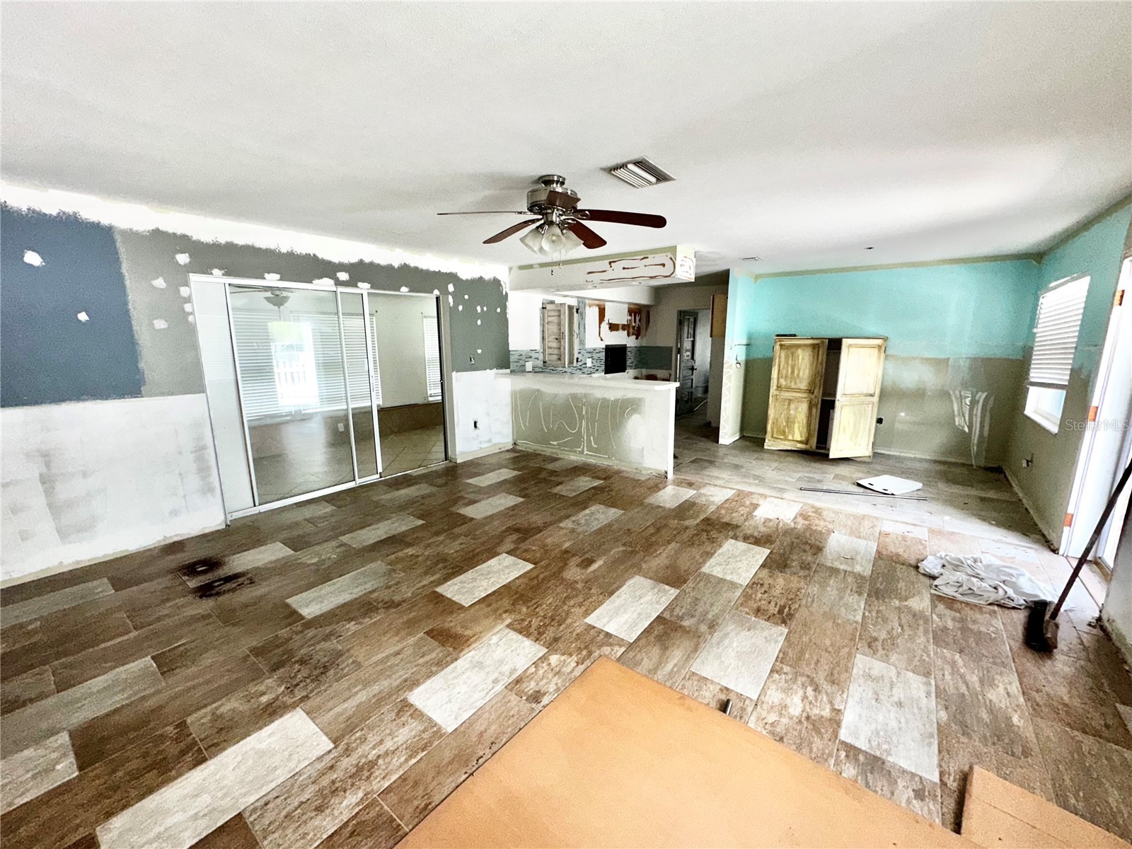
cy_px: 424
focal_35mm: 14
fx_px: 458
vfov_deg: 85.7
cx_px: 566
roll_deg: -0.5
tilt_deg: -10.9
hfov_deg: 102.1
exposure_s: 1/122
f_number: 2.2
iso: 80
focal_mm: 2.22
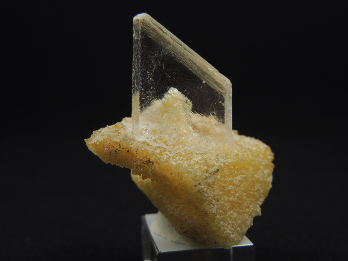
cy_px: 130
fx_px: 472
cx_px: 174
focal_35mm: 47
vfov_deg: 30.9
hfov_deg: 40.4
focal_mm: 8.3
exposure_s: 1/320
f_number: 3.5
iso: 100
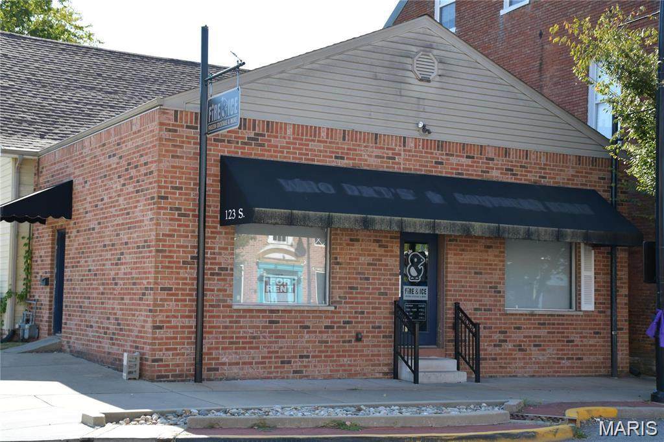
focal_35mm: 52
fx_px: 959
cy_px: 221
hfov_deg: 38.2
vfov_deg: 26.0
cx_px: 332
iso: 200
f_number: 6.3
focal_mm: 35
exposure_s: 1/250
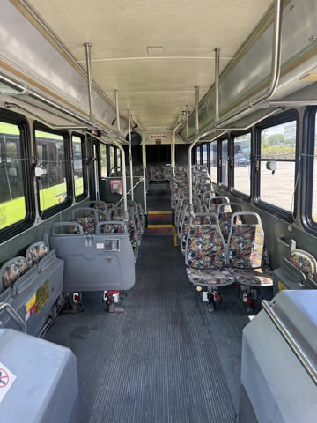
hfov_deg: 56.8
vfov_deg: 71.6
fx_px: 293
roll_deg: +2.4
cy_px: 212
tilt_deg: -12.1
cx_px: 158
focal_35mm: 24
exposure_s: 1/93
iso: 200
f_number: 1.78
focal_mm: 6.76
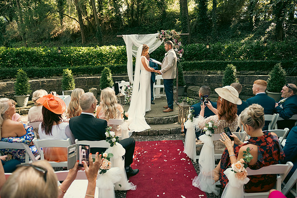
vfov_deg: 53.2
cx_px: 148
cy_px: 99
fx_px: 198
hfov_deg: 73.7
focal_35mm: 24
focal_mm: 24
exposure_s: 1/160
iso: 320
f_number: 3.5
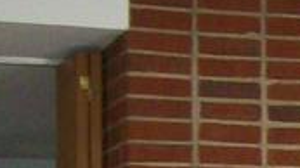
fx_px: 1844
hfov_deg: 8.7
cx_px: 629
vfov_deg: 4.9
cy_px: 541
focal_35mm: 232
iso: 200
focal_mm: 6
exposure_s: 1/64
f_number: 2.7
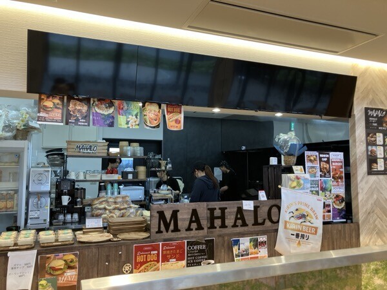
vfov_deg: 49.7
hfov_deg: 63.4
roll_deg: -0.9
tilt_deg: +5.1
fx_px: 313
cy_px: 145
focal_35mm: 28
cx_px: 194
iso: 50
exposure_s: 1/60
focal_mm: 3.99
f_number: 1.8
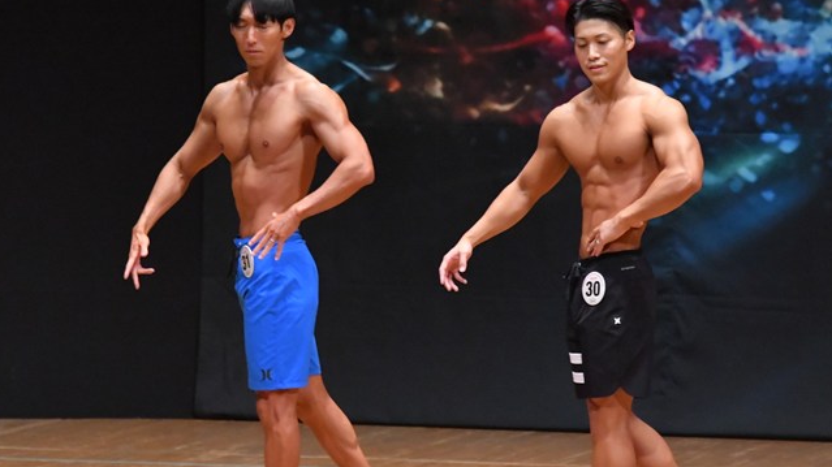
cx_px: 407
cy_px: 263
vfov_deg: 3.5
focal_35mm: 343
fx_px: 7565
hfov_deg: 6.3
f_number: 5.6
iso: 8000
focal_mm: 180
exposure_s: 1/400
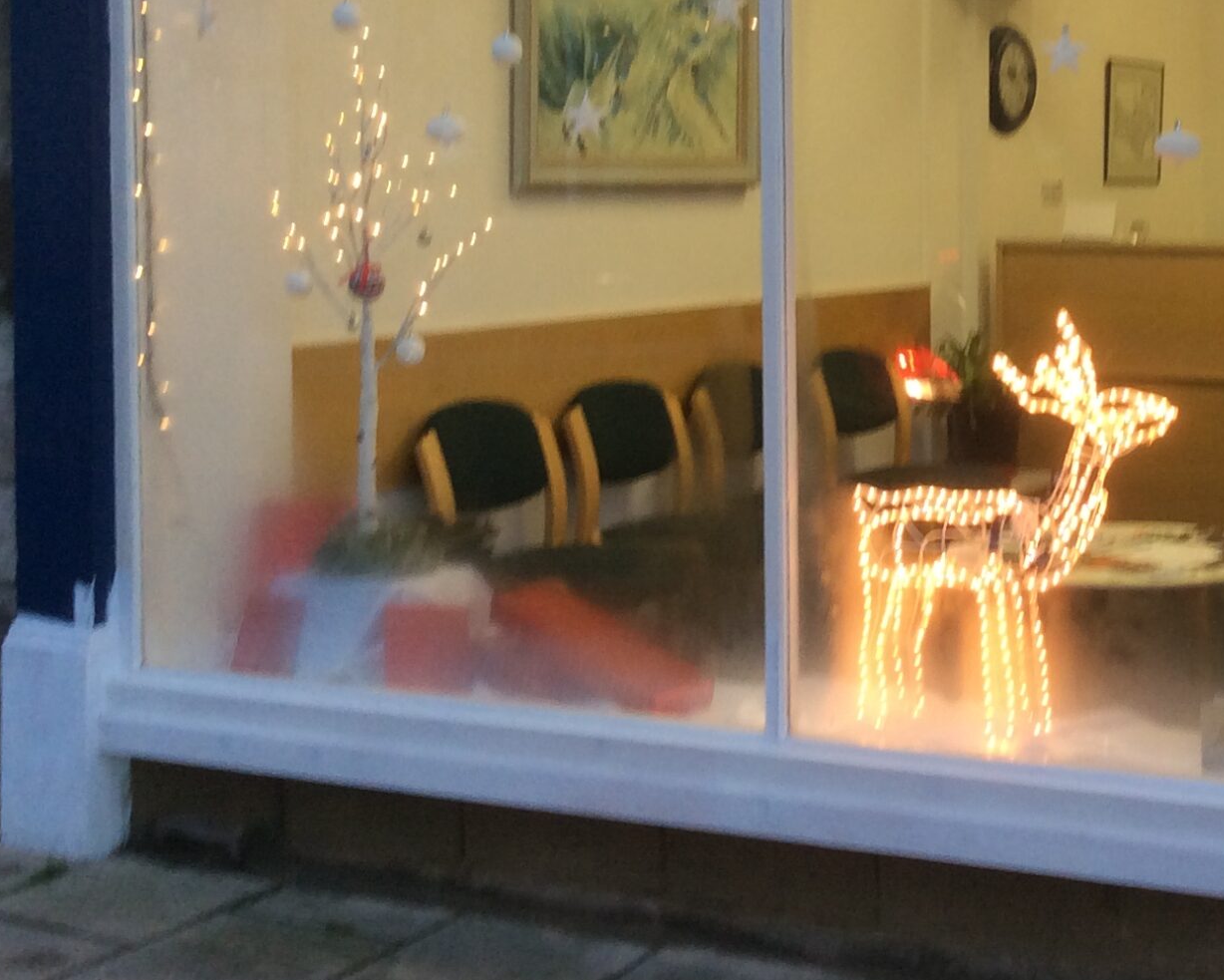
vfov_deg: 23.2
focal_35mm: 65
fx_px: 2355
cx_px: 1030
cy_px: 233
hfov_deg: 28.3
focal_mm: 3.3
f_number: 2.4
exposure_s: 1/25
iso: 50
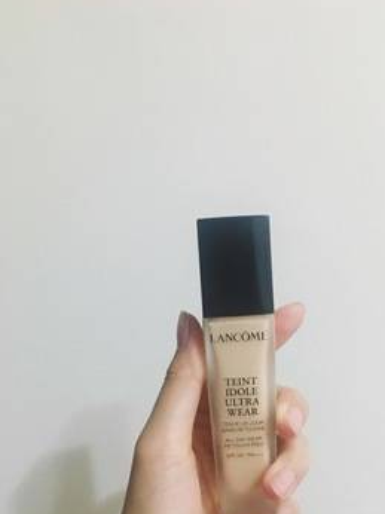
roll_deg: +1.1
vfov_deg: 48.6
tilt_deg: -4.3
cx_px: 241
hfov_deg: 37.4
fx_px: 564
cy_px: 320
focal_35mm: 38
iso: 200
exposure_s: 1/17
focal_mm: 4.15
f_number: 2.2
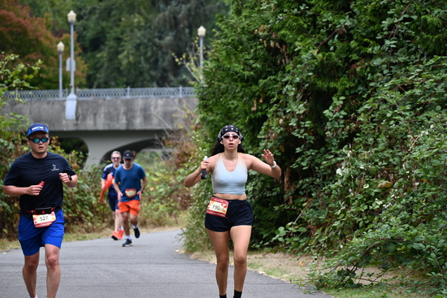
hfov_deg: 10.3
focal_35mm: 200
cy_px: 149
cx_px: 224
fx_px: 2484
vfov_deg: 6.9
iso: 400
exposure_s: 1/400
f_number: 6.3
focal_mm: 200
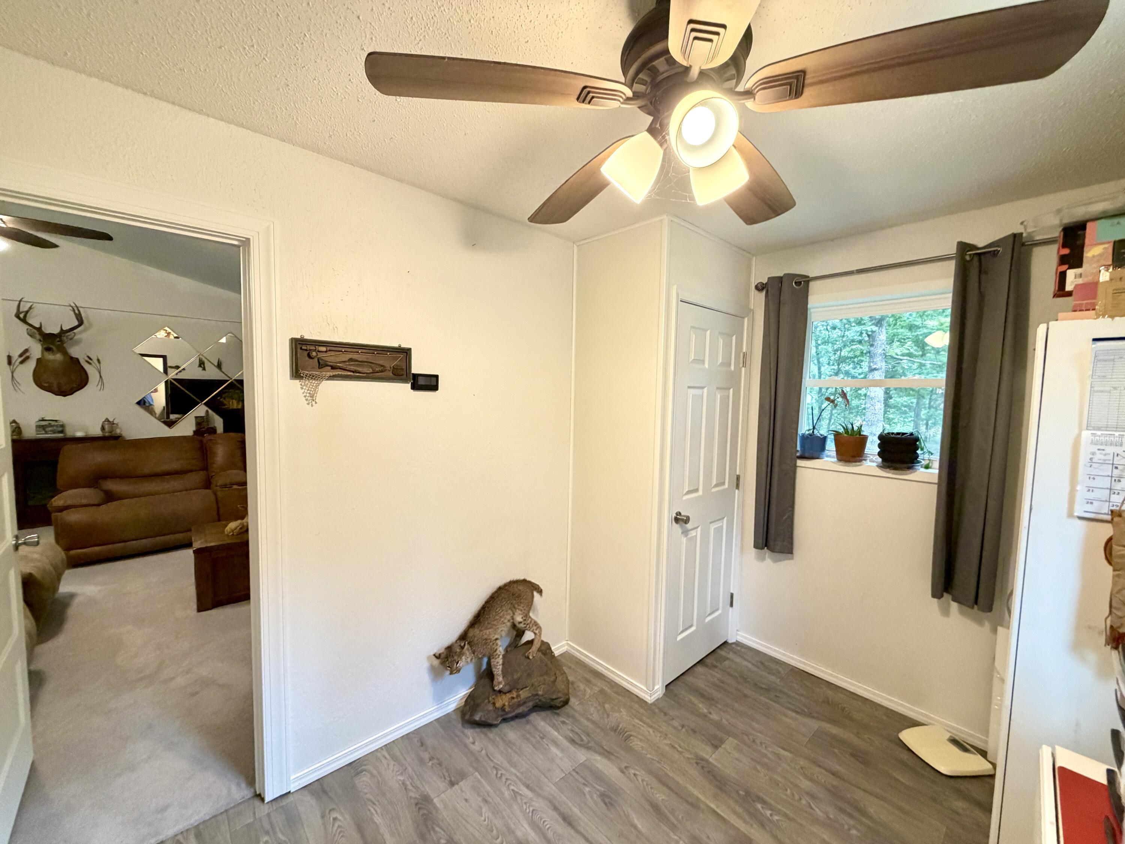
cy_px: 422
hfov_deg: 102.1
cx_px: 562
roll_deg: -0.5
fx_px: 455
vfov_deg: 85.7
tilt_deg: -3.4
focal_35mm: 14
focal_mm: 2.22
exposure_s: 1/60
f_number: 2.2
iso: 500
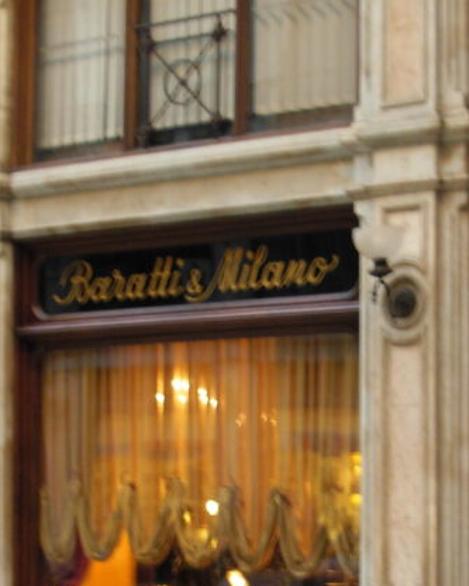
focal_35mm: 108
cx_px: 382
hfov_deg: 14.2
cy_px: 449
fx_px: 1873
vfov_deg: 17.7
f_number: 3.1
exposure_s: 1/4
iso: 129
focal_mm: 7.5
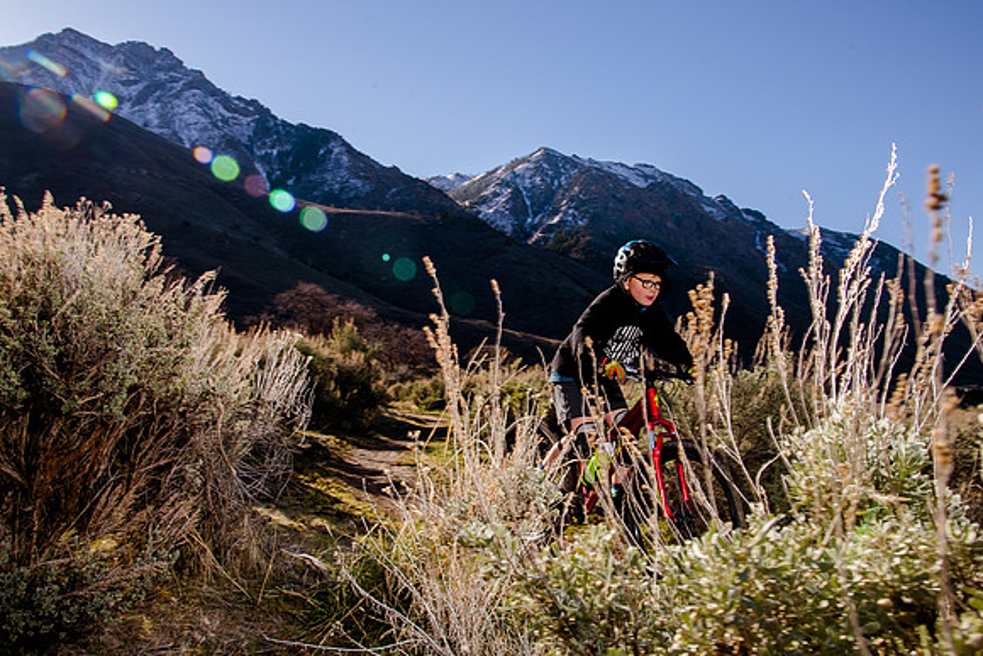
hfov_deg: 60.5
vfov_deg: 42.5
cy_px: 340
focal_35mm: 31
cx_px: 512
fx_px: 843
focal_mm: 27
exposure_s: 1/160
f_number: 14
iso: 250
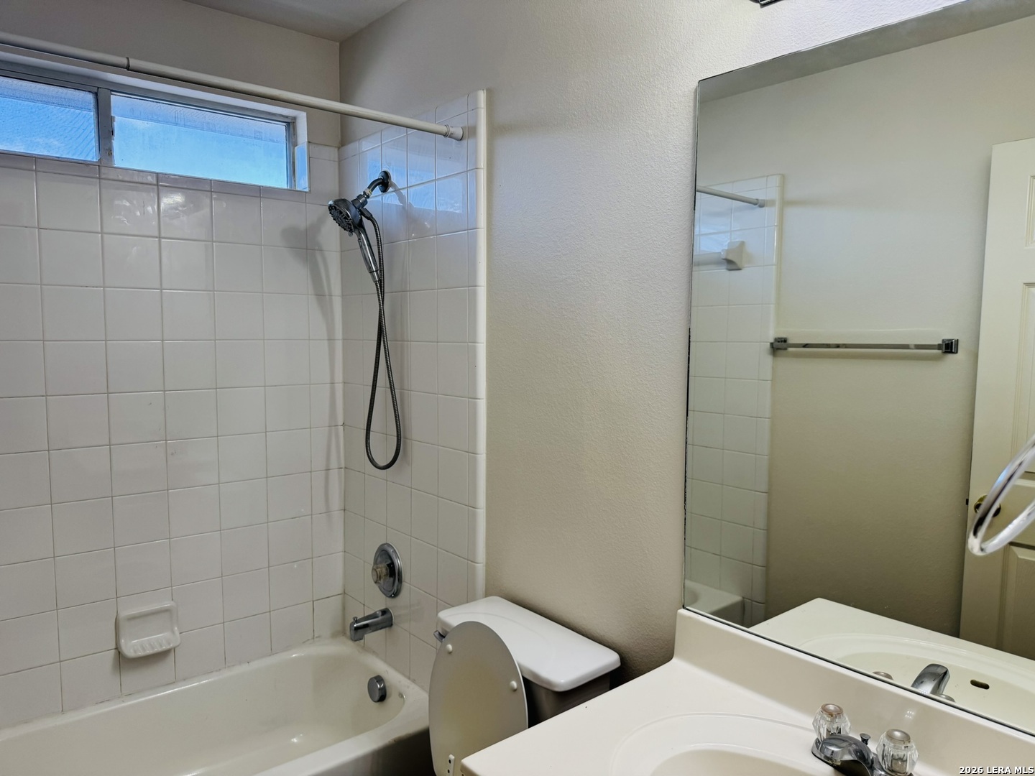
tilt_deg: -5.3
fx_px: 718
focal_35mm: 24
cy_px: 388
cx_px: 518
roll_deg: -0.3
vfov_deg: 56.8
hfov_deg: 71.6
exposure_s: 1/155
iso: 100
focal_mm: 6.76
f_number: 1.78
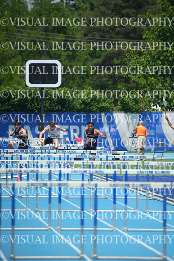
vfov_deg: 5.2
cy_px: 130
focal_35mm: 400
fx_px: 2898
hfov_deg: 3.4
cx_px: 87
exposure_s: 1/2000
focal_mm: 400
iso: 400
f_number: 5.6
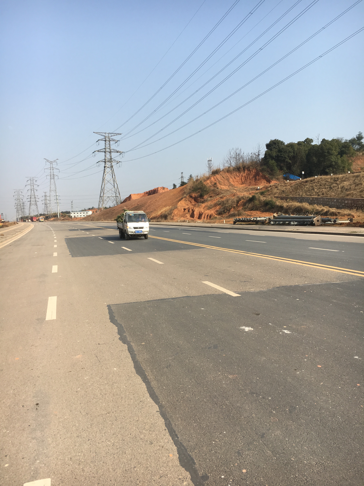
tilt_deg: -2.4
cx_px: 182
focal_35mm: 29
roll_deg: +2.6
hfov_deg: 48.2
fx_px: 407
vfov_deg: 61.7
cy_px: 243
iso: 25
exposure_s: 1/1261
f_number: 2.2
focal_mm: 4.15
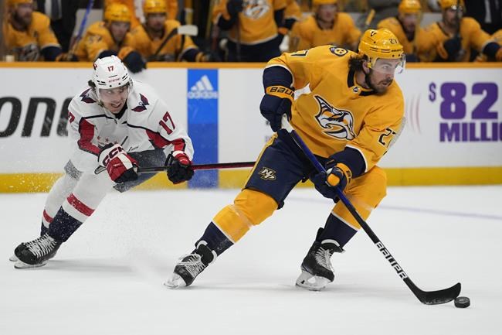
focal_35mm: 195
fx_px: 2718
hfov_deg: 10.6
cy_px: 168
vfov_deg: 7.0
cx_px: 251
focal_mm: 195
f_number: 3.5
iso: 3200
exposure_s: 1/2000
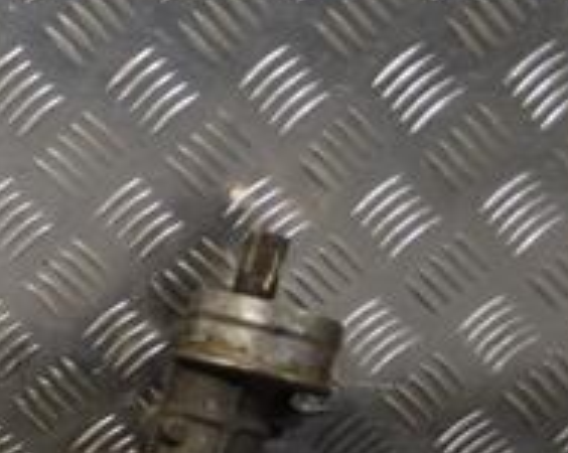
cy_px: 414
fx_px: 1814
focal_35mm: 108
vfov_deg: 14.1
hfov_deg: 16.1
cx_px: -317
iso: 110
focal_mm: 24
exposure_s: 1/30
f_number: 4
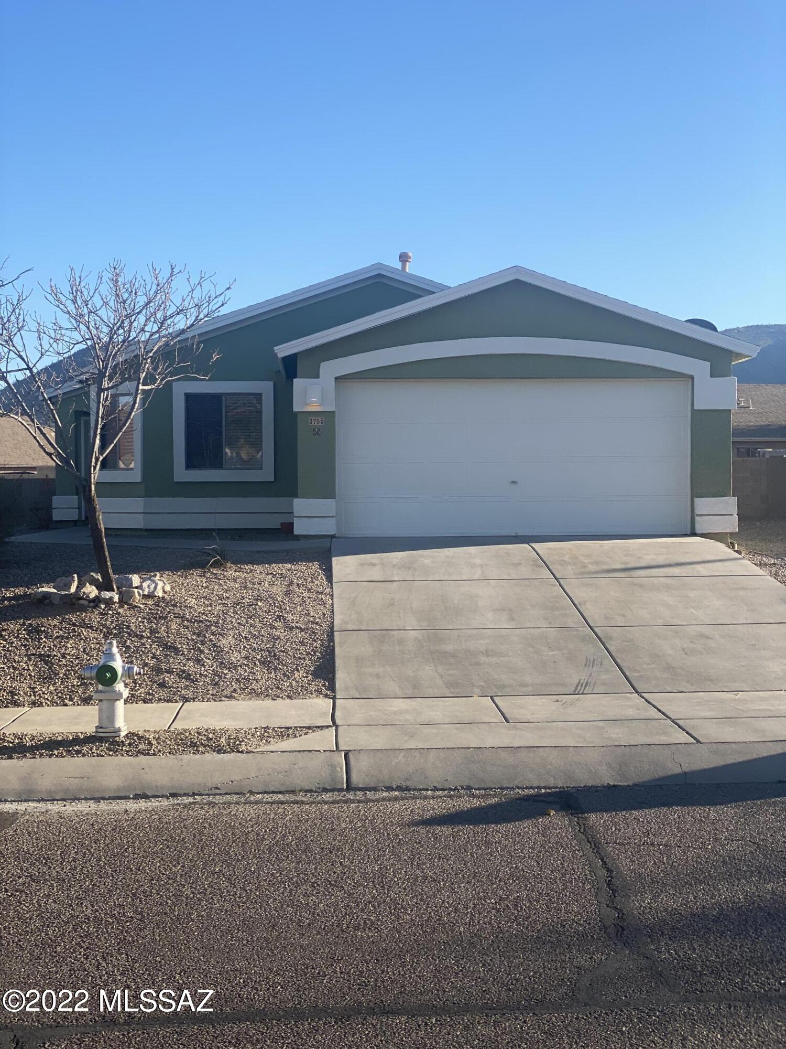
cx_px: 393
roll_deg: +0.2
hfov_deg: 28.0
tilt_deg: -0.4
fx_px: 1574
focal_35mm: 52
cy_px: 524
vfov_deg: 36.8
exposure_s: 1/1089
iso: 20
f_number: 2
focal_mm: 6
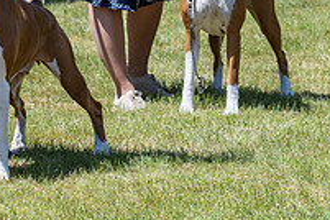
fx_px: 2191
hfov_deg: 8.6
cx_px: -16
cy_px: -75
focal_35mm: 239
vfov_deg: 5.7
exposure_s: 1/640
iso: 200
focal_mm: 83
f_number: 6.3
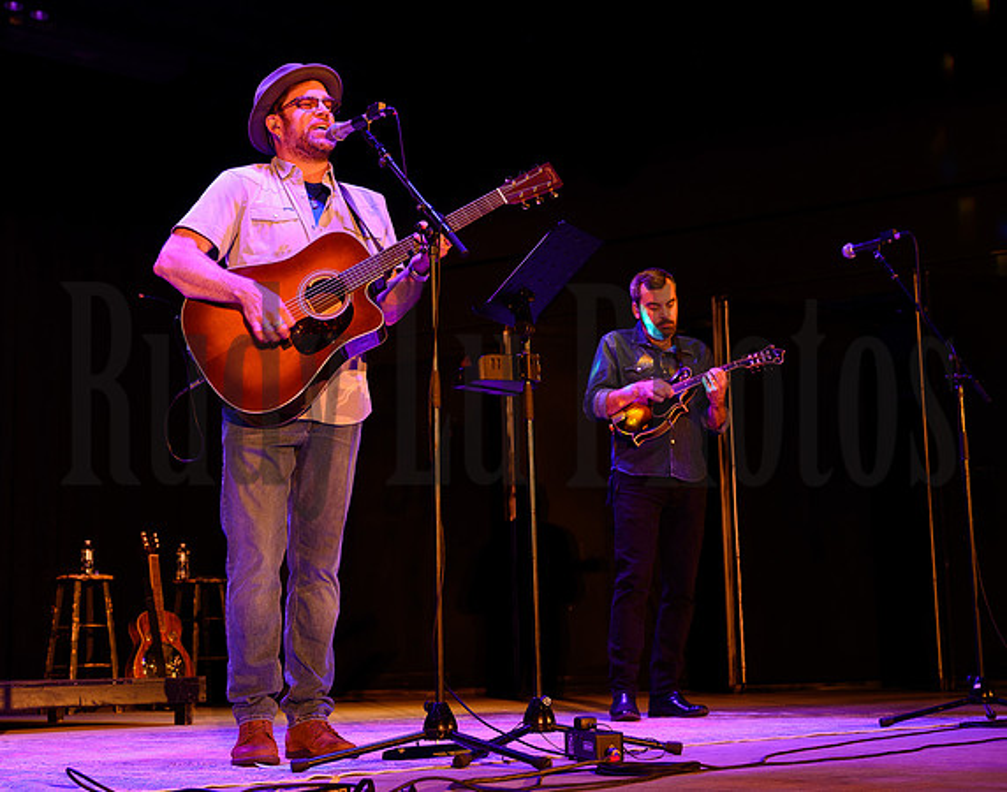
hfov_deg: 33.9
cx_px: 528
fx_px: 1651
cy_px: 396
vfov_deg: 27.0
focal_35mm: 56
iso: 1600
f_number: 5.6
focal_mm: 50
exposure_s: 1/80
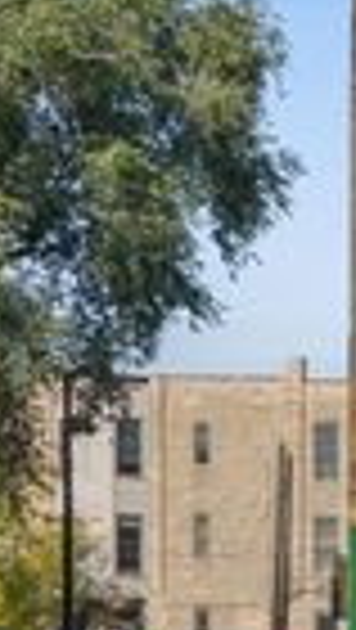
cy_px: 79
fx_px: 1942
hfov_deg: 8.8
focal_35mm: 116
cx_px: 1023
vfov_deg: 18.2
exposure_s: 1/640
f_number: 8
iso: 400
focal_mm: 21
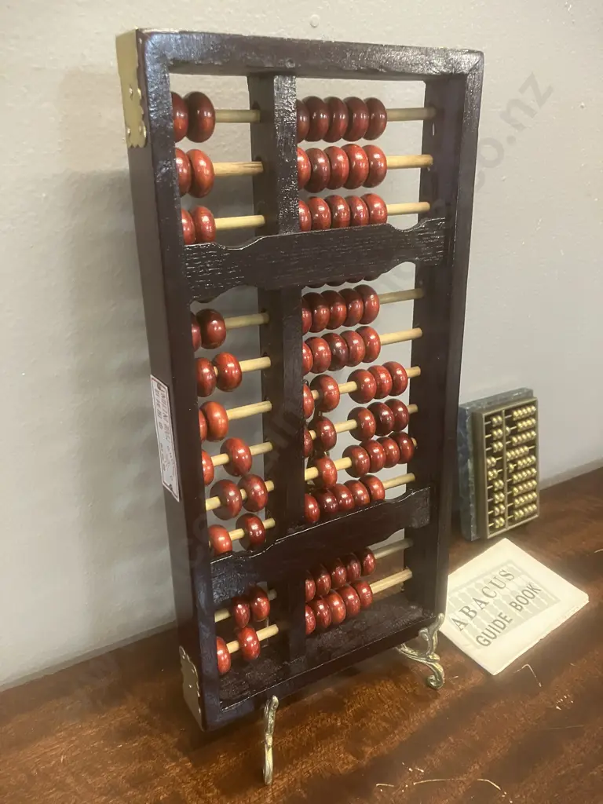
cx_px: 302
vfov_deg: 63.4
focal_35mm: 28
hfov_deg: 49.7
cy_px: 402
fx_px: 650
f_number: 1.8
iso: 320
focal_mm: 3.99
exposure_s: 1/33
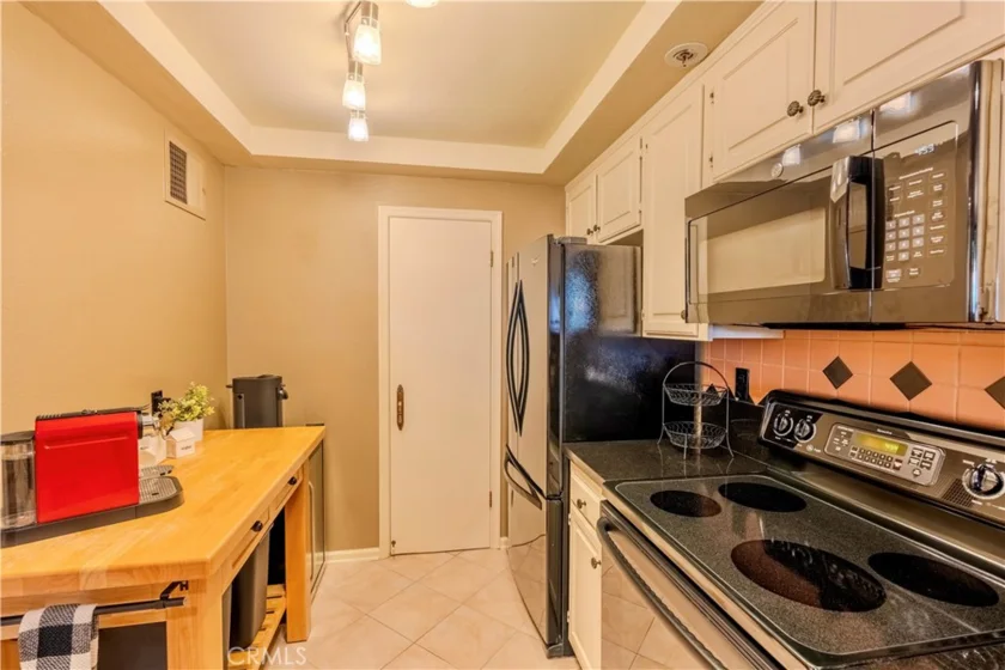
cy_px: 335
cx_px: 502
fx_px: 447
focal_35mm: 16
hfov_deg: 96.7
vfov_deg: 73.7
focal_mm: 16
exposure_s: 1/125
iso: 800
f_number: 7.1
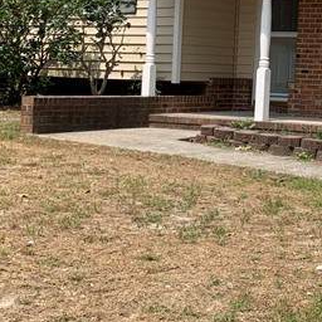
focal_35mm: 92
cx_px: 443
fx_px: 968
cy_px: 25
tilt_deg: +1.4
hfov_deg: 17.5
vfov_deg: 18.5
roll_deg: -0.6
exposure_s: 1/2257
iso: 25
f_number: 1.8
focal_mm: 4.25
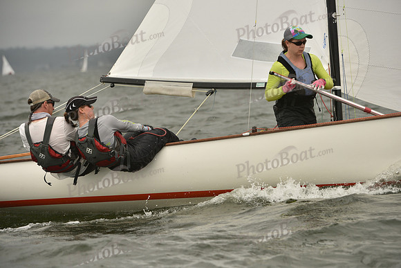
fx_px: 2785
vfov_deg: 5.5
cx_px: 200
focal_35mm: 250
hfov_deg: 8.2
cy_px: 134
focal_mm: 250
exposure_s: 1/1250
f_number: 6.3
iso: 320
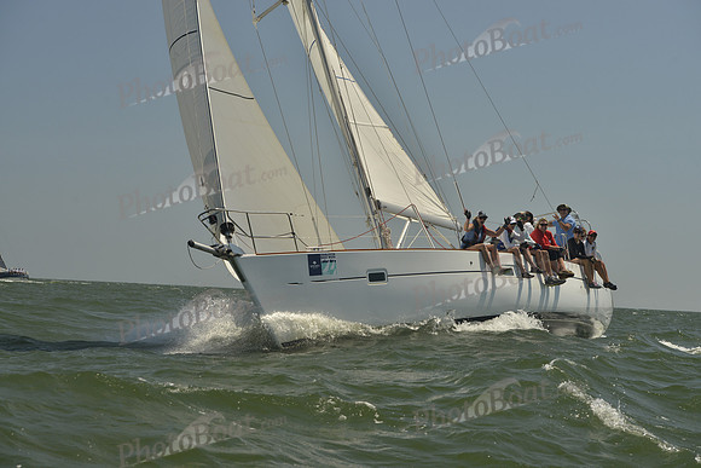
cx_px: 350
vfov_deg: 16.7
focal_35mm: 82
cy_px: 234
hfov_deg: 24.8
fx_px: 1597
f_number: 8
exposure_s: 1/1000
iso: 280
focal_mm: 82
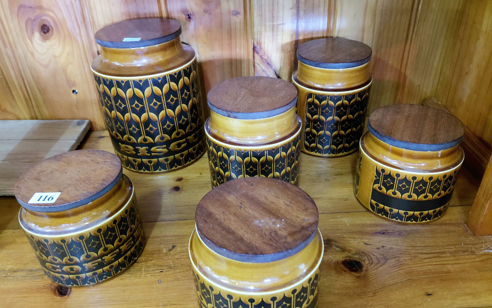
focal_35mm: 27
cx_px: 243
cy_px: 166
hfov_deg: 68.4
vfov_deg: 46.0
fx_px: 362
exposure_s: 1/25.1
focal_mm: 4.69
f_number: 1.8
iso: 1000
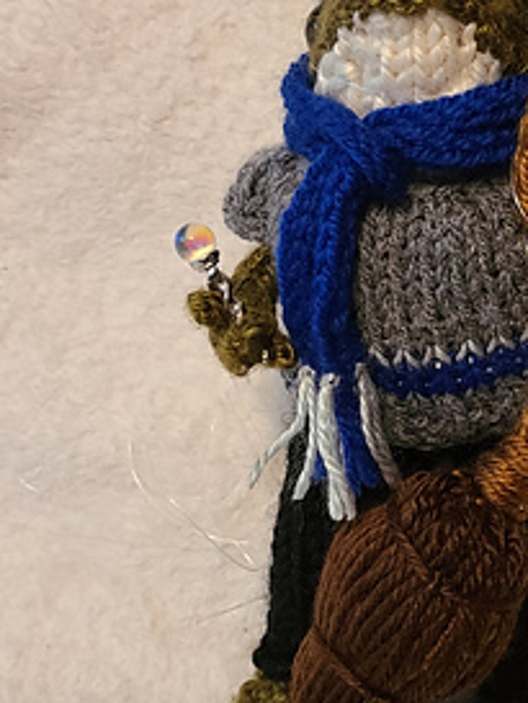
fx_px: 1240
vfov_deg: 31.6
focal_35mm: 61
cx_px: 466
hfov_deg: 23.5
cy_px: 415
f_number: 1.8
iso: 320
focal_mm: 5.4
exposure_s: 1/40
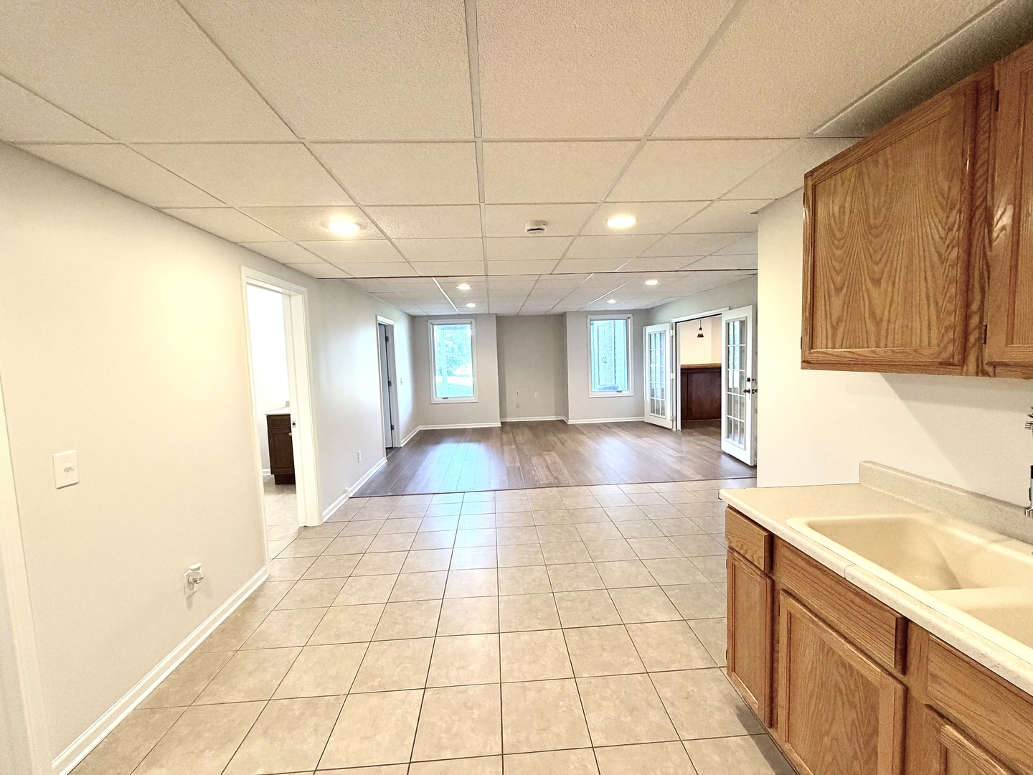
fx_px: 418
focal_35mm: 14
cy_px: 388
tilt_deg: -4.3
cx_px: 516
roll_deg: +2.0
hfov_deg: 102.1
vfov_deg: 85.7
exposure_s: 1/60
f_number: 2.2
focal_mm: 2.22
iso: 320
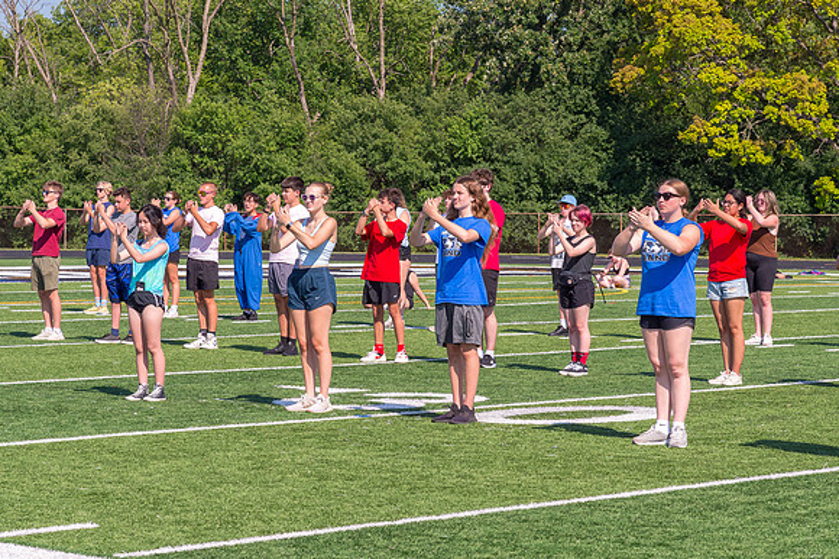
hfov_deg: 18.2
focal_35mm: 112
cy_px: 229
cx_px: 455
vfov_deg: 12.2
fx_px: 2613
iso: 1250
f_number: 13
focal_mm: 95
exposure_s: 1/500
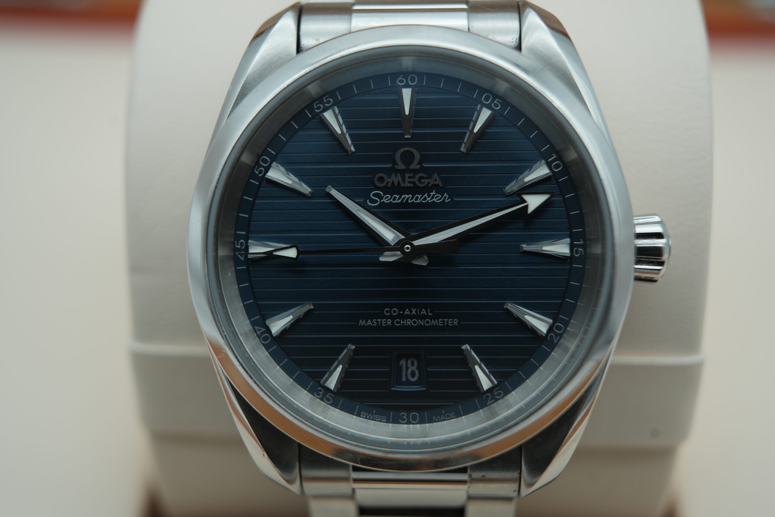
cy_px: 258
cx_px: 388
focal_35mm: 35
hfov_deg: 54.4
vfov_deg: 37.9
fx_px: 753
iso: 400
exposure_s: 1/250
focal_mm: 35
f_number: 5
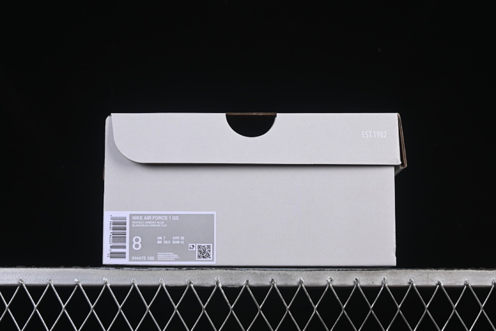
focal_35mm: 75
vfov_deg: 18.2
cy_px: 166
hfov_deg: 27.0
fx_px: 1033
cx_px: 248
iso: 160
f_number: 8
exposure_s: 1/100
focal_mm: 50
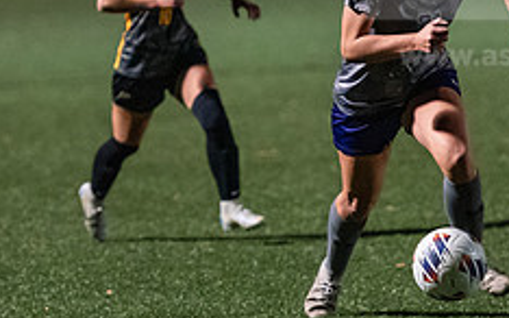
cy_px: 101
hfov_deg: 5.5
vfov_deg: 3.5
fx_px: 5255
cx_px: 300
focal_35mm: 379
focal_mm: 150
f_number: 2.8
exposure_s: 1/1250
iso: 8000
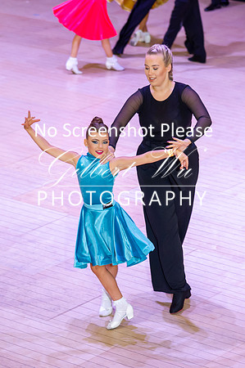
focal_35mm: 170
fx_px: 1739
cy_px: 178
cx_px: 70
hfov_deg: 8.1
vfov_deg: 12.1
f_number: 2.8
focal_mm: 100
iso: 1600
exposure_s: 1/250
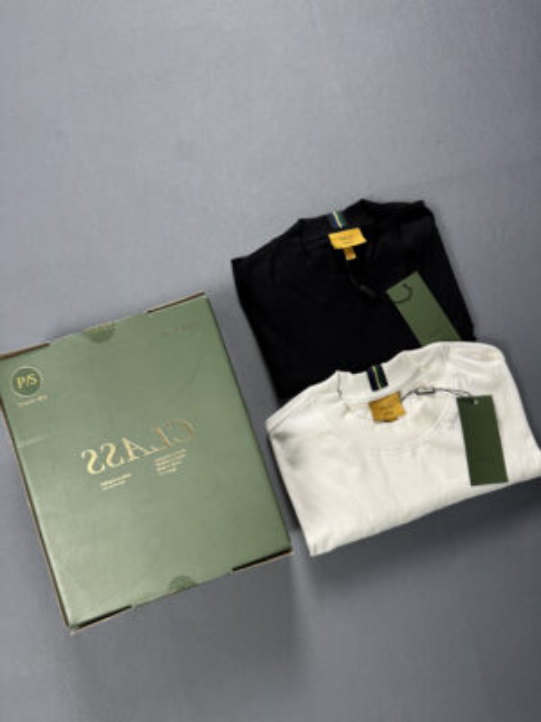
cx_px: 270
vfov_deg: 71.6
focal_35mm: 24
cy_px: 361
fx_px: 500
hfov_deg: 56.8
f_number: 1.78
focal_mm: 6.76
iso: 125
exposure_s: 1/60
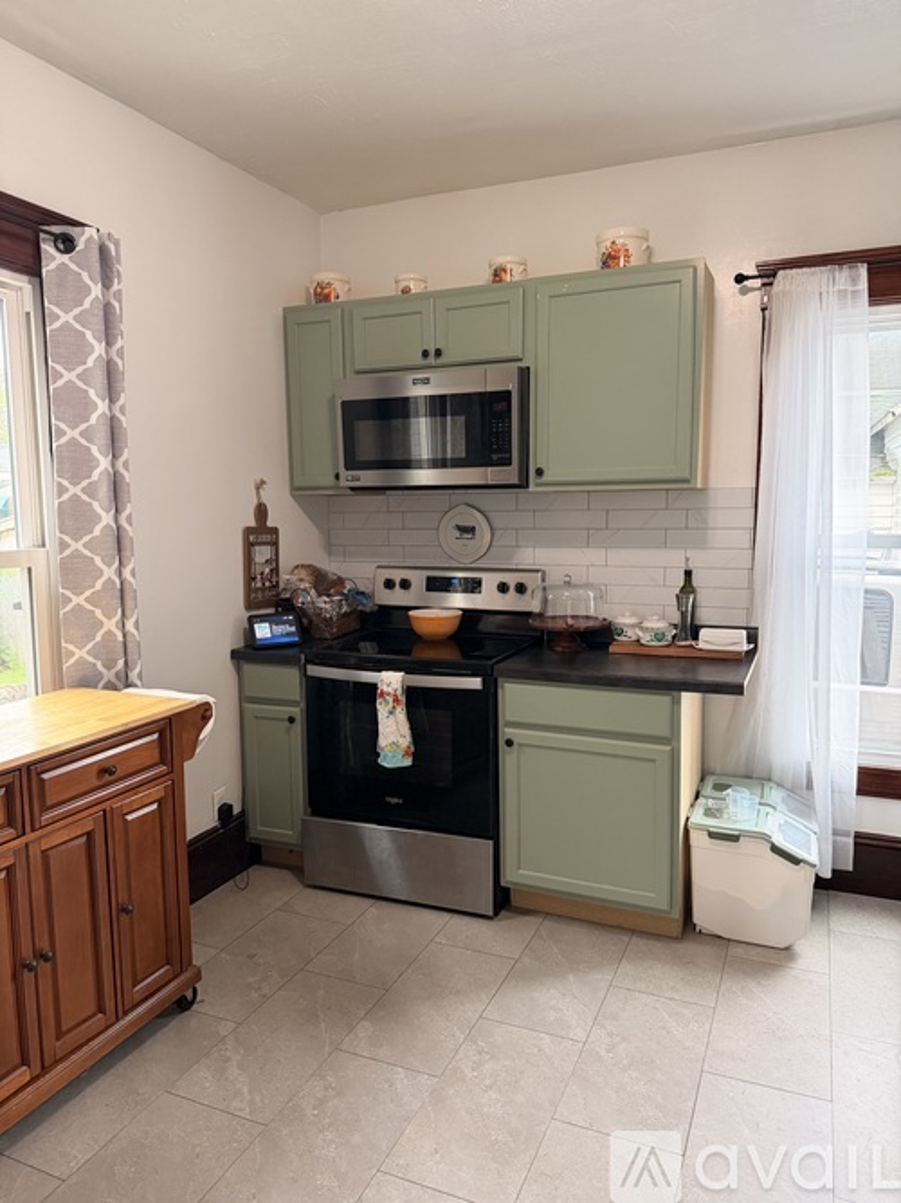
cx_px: 450
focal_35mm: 24
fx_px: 833
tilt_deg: -7.0
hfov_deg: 56.8
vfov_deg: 71.6
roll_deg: +0.0
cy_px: 602
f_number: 1.78
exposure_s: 1/120
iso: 400
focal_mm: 6.76
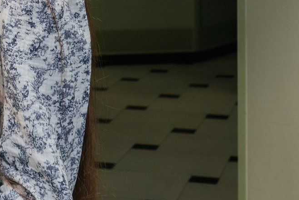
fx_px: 1179
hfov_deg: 14.0
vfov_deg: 9.2
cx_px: -55
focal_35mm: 142
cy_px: -152
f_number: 5.6
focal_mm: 35
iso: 640
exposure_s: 1/160
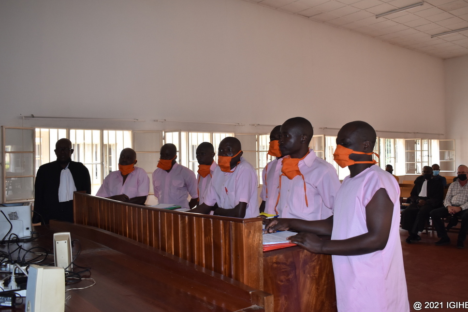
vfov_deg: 42.3
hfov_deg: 60.3
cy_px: 158
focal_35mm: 31
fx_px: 403
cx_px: 240
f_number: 5
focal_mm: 20
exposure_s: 1/100
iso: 800
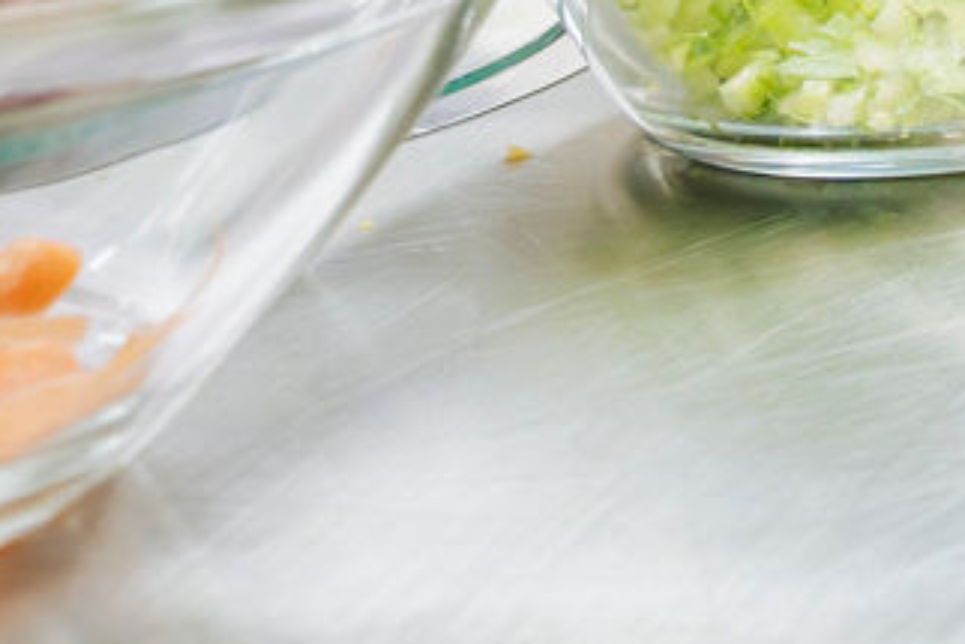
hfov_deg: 12.4
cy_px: -1340
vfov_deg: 9.6
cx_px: 2625
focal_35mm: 108
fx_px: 2896
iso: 5000
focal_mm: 17
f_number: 2.8
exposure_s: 1/200
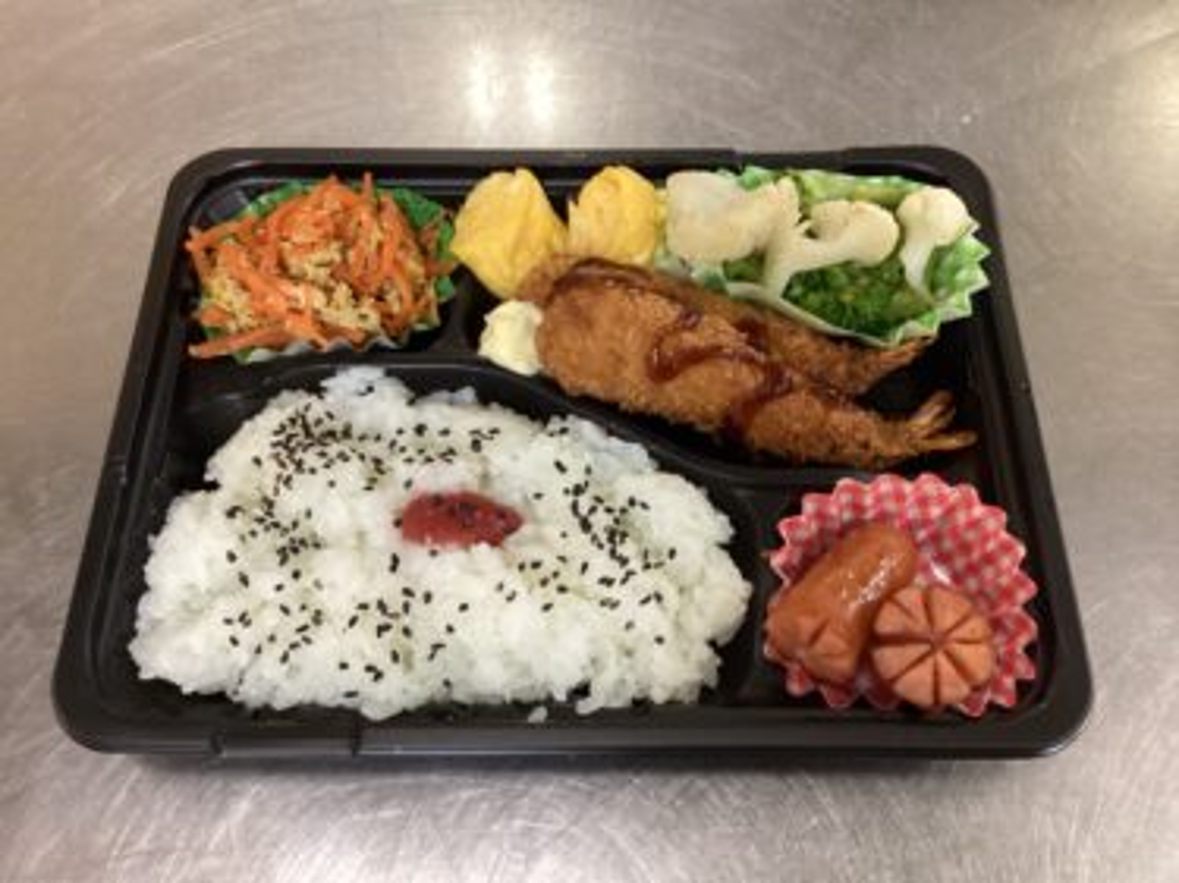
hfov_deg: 58.4
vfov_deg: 45.4
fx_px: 1056
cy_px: 442
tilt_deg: -64.2
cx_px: 590
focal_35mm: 31
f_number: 2.4
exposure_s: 1/50
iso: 250
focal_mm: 3.3
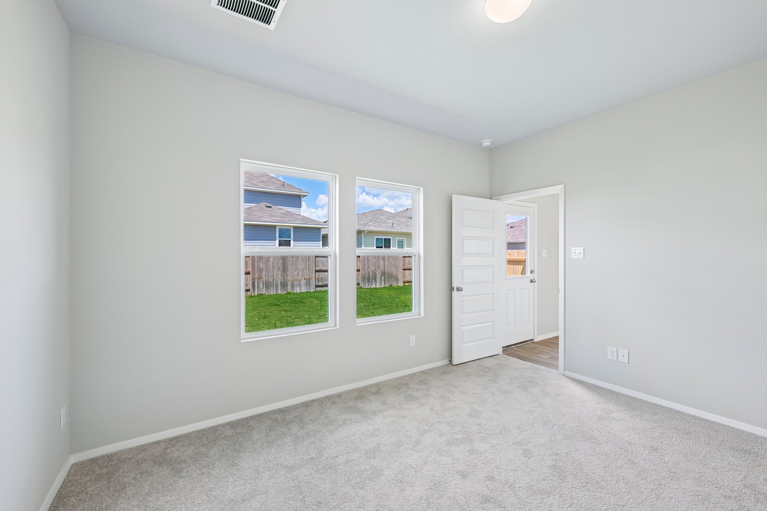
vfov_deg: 77.3
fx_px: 320
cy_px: 256
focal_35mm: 15
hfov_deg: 100.4
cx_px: 384
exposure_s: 1/20
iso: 100
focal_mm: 15
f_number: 6.7
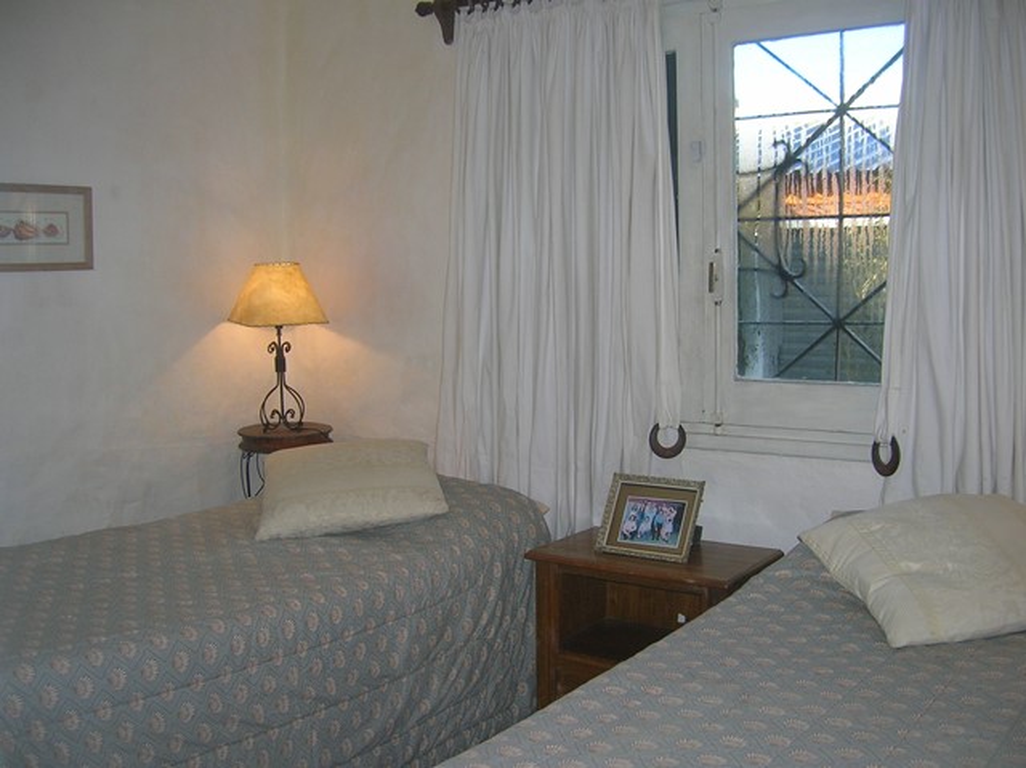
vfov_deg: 41.7
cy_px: 384
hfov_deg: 54.0
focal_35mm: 34
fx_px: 1007
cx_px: 513
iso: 57
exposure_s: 1/60.1
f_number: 2.9
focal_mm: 5.7
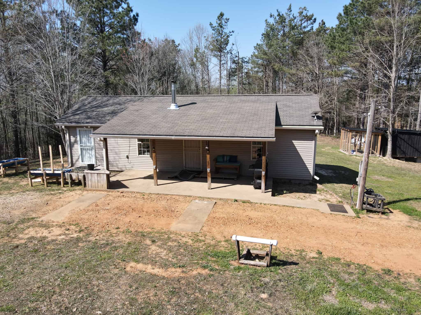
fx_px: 292
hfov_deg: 71.6
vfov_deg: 56.8
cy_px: 158
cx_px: 210
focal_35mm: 24
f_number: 2.8
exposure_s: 1/500
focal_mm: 4.5
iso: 100
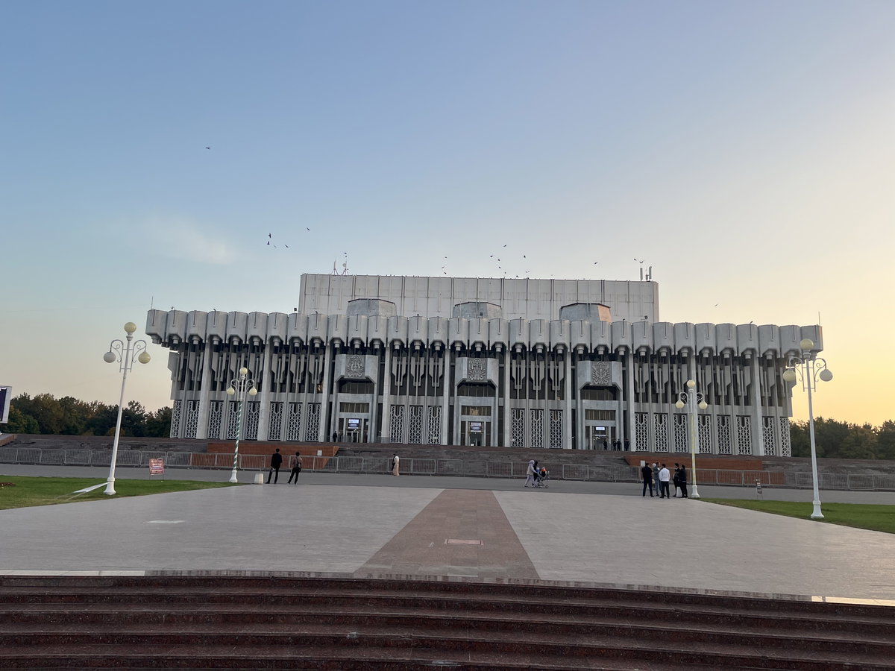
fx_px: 672
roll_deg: -1.5
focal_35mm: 26
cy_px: 336
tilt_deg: +10.0
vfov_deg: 53.1
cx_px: 448
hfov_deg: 67.3
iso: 50
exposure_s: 1/631
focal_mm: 5.1
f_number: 1.6
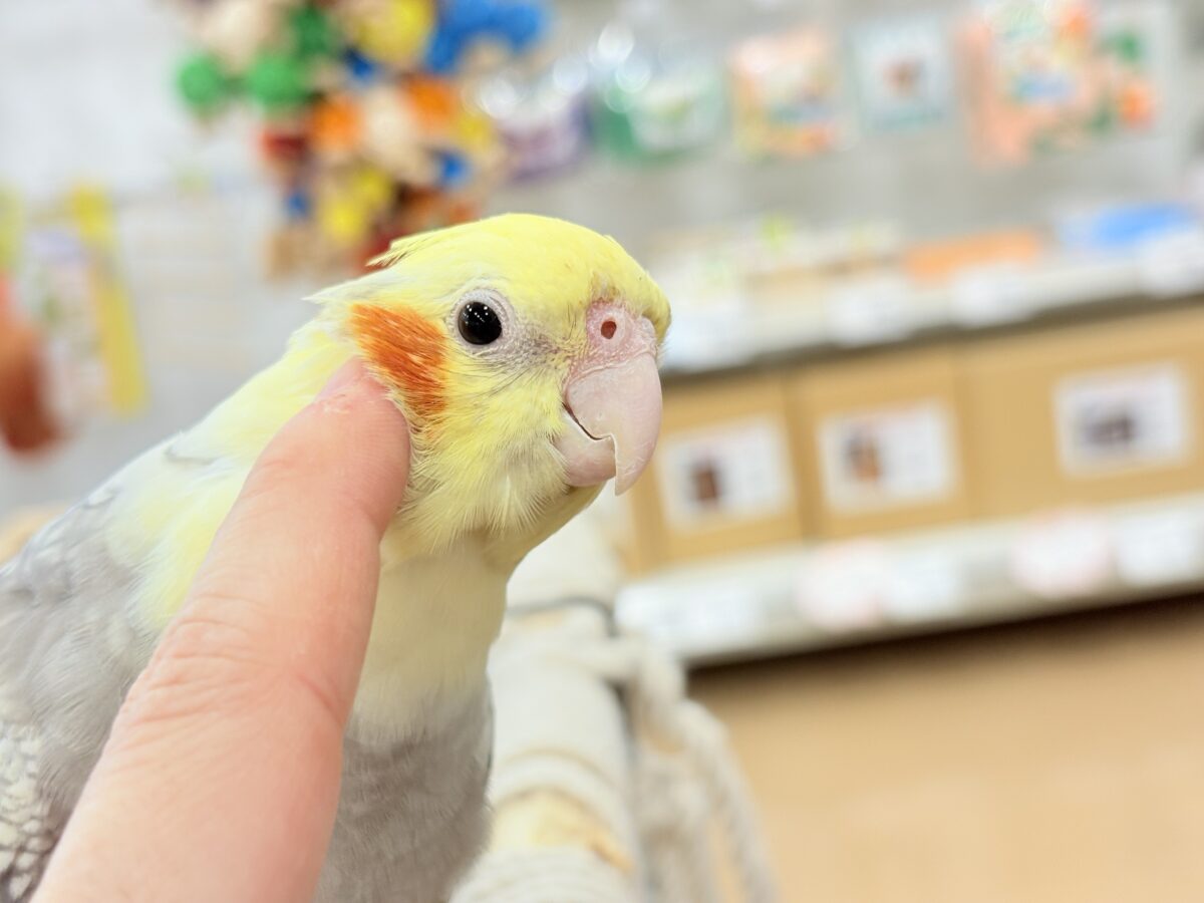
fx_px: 1809
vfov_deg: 28.0
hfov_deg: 36.8
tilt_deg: -9.7
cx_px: 602
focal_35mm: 52
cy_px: 452
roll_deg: +9.6
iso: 50
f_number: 1.6
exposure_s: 1/50
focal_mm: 5.96
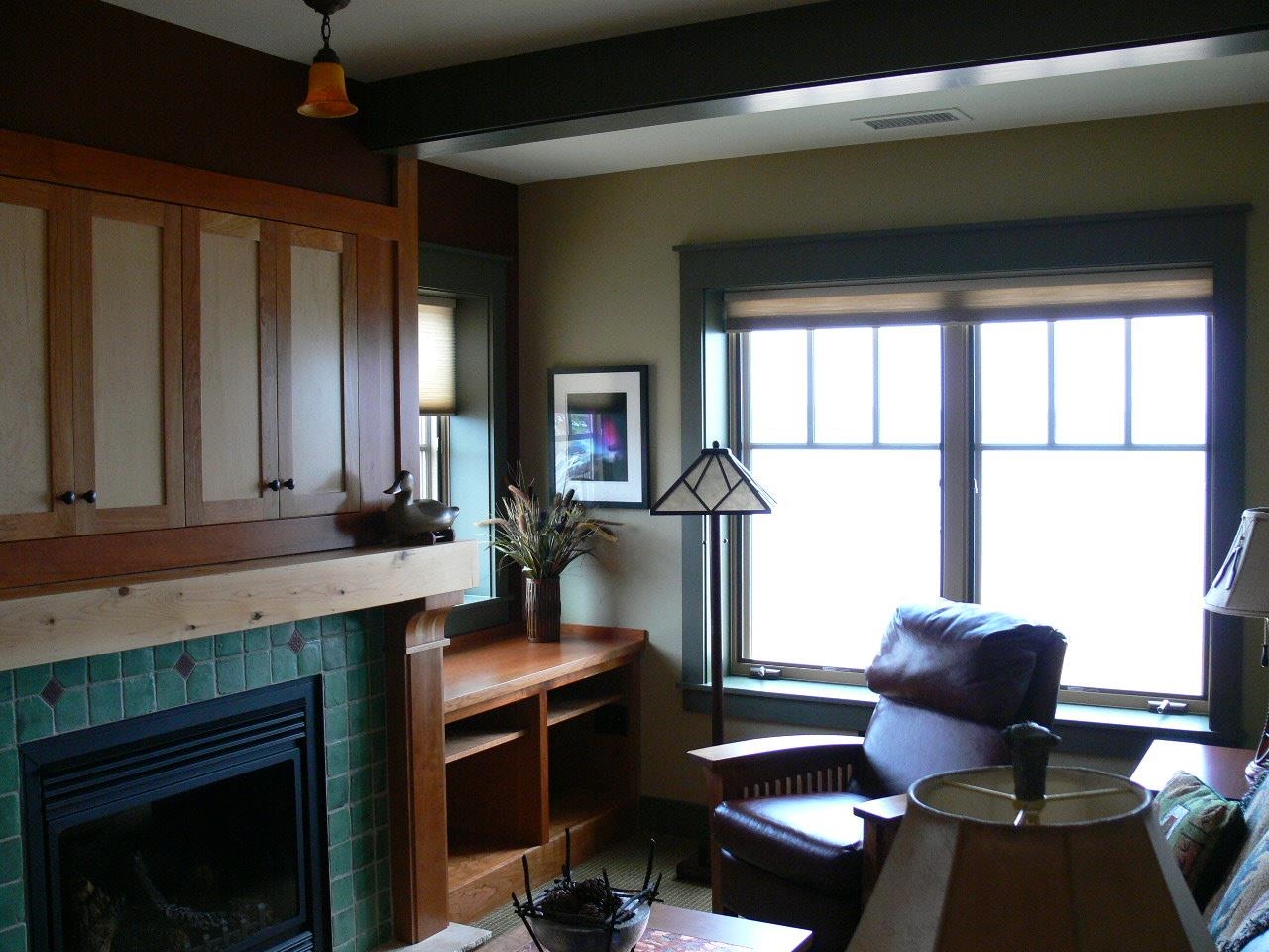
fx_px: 1283
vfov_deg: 40.7
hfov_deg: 52.6
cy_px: 476
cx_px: 634
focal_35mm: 35
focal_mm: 7.4
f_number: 2.8
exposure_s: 1/40
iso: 200
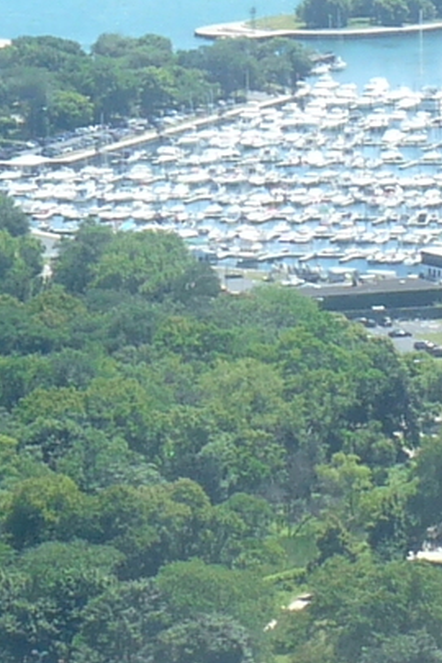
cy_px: 80
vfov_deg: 7.3
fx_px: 5175
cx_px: 1138
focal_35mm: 281
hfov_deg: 4.7
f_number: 4.5
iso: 100
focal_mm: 7.6
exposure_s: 1/200
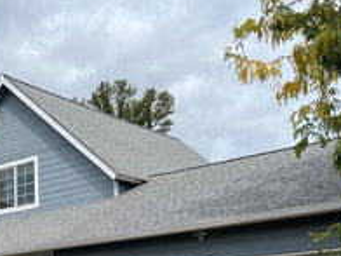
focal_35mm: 68
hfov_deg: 27.5
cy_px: 279
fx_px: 670
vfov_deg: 20.6
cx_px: 31
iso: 50
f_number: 1.6
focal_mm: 5.1
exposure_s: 1/3135
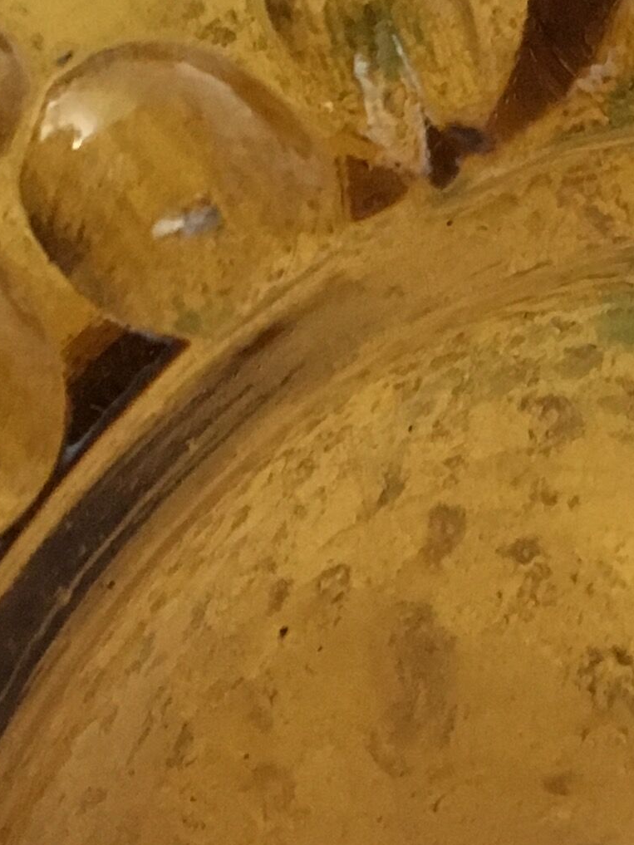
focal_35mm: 115
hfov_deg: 12.8
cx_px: 582
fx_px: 2808
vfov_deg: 17.0
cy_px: 656
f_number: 2.2
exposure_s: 1/20
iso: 200
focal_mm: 4.15
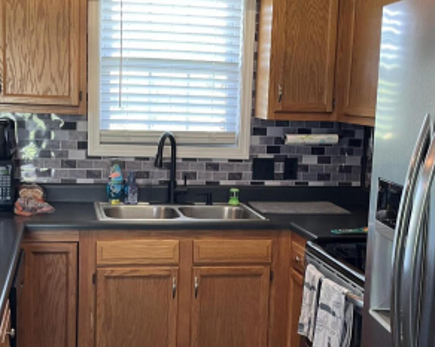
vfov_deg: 26.2
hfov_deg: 32.5
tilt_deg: -7.4
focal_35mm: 58
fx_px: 746
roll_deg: -1.0
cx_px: 213
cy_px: 203
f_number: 1.6
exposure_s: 1/60
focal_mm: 5.1
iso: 125
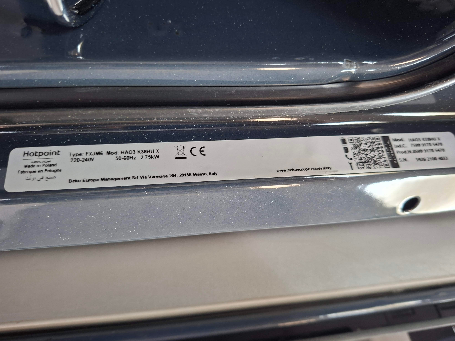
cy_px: 170
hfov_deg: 73.9
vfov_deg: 58.9
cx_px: 228
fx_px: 302
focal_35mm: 23
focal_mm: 5.54
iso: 250
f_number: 1.8
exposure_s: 1/33
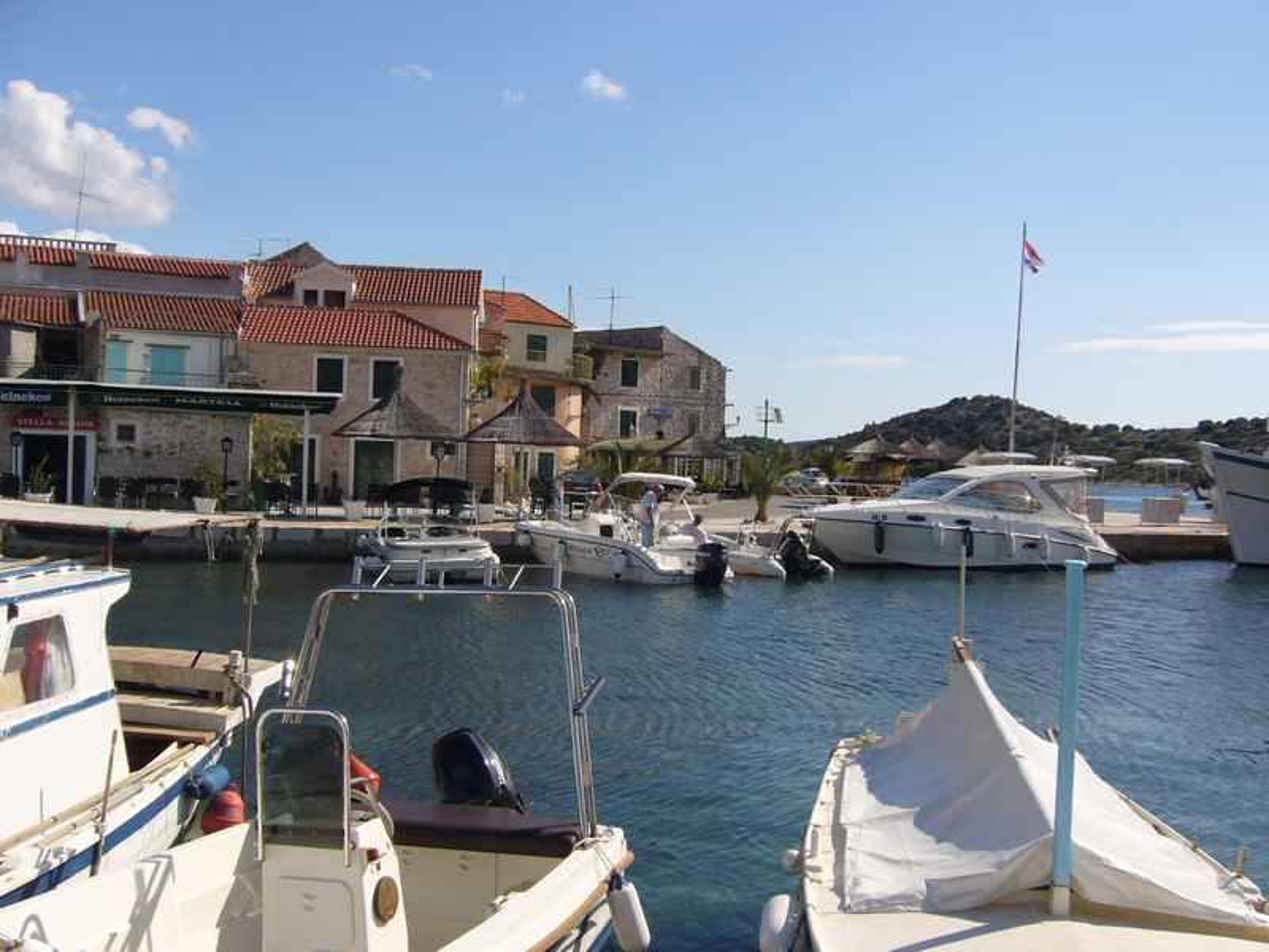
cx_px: 634
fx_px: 1283
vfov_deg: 40.7
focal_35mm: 35
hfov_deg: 52.6
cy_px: 476
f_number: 5.6
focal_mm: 5.8
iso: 80
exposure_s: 1/500
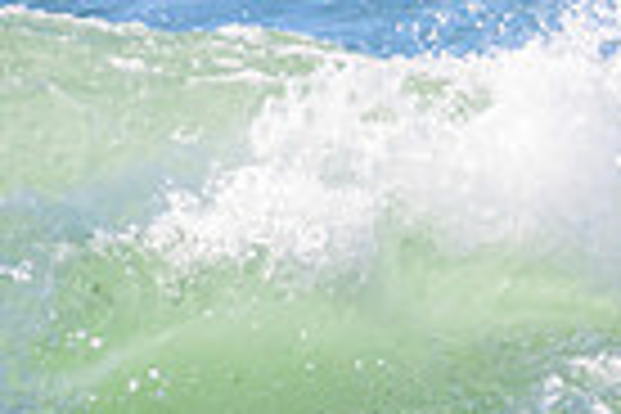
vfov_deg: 0.4
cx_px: 1197
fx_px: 58162
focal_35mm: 3372
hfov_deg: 0.6
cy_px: 223
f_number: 11
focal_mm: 800
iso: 280
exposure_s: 1/400
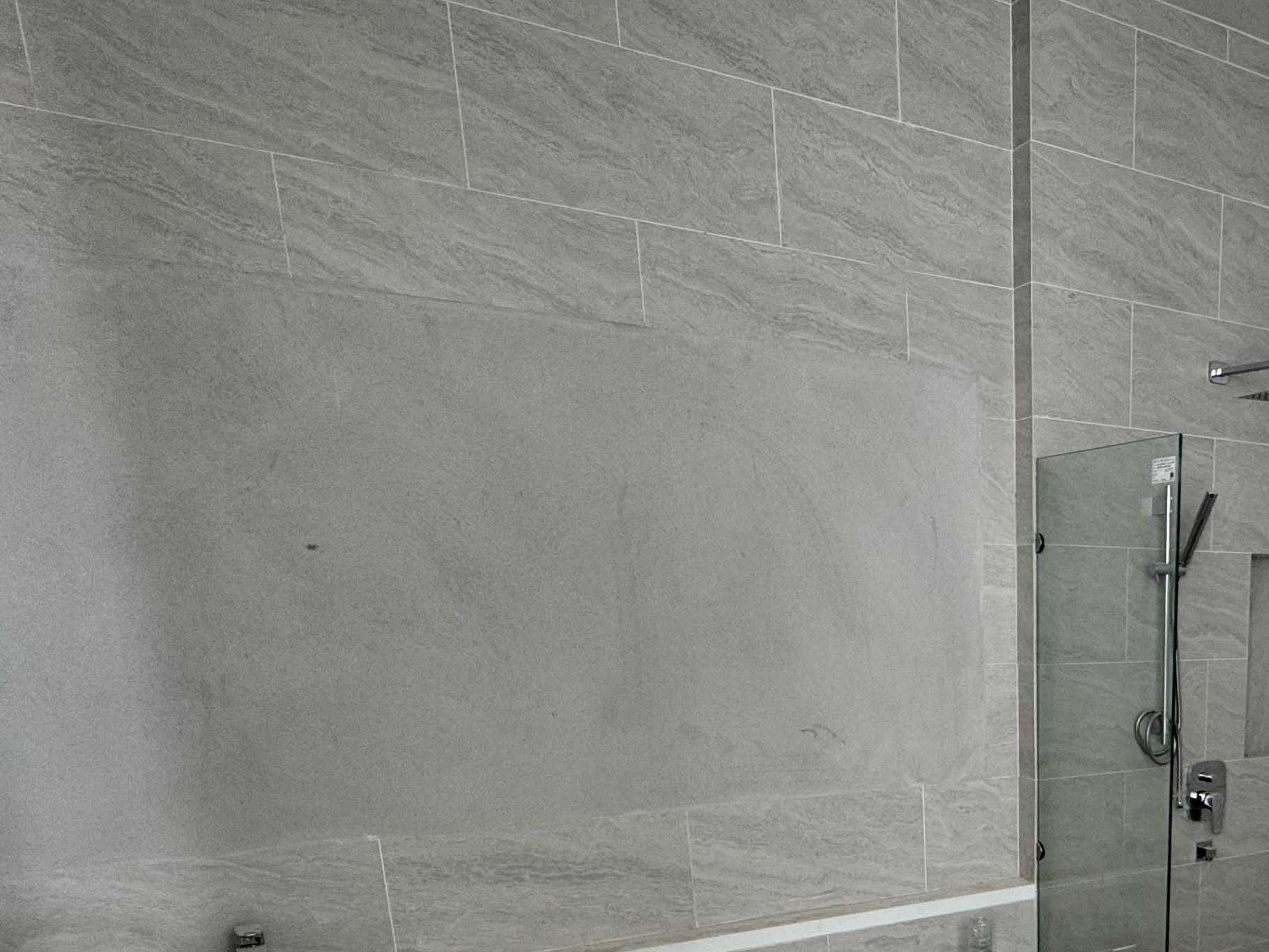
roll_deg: +0.5
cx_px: 1082
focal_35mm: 31
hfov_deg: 52.9
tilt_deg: -14.3
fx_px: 1137
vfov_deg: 41.2
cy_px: 889
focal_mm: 2.22
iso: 125
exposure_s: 1/99
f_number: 2.2
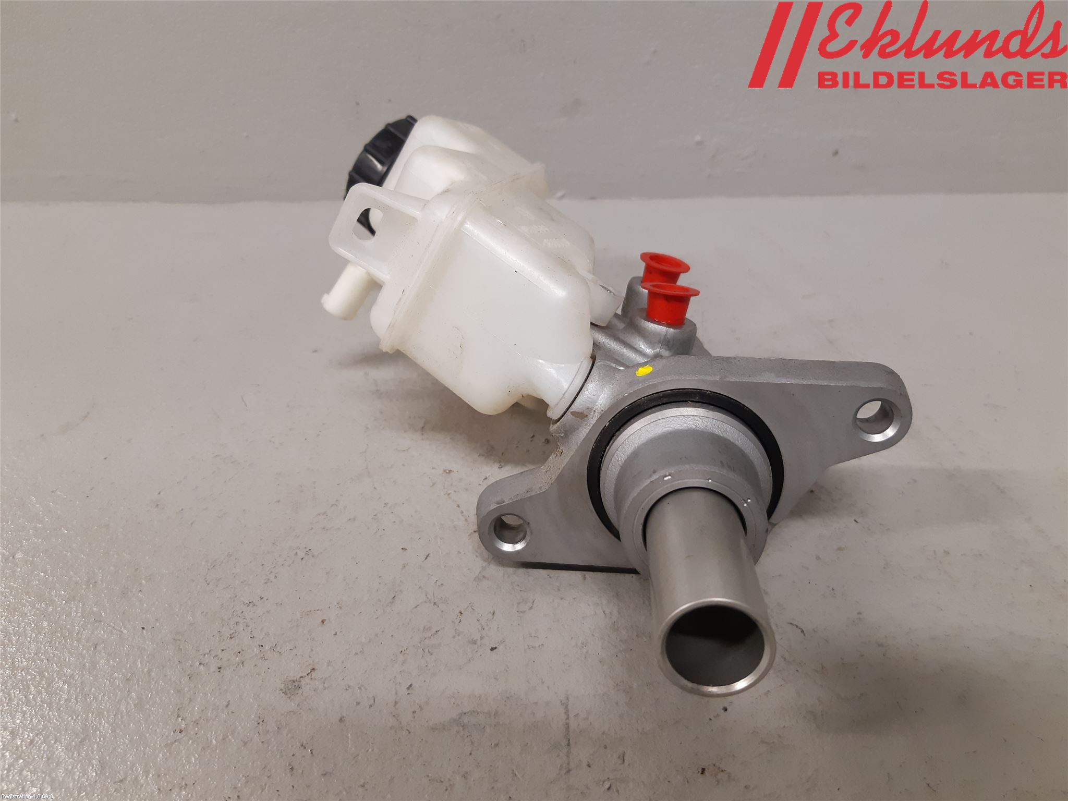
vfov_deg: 53.1
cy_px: 400
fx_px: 802
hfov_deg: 67.3
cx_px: 534
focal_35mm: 26
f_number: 1.7
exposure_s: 1/50
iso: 160
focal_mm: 3.93
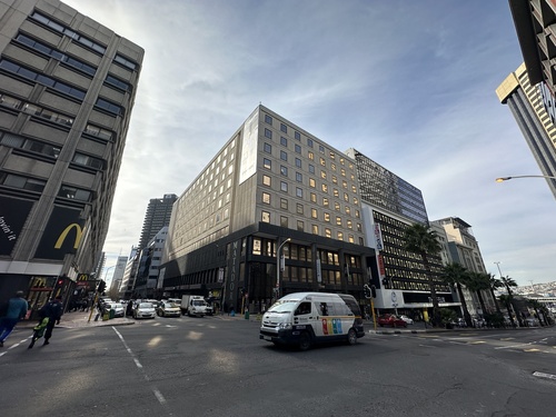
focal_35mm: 14
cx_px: 278
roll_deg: -0.3
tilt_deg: +21.1
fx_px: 225
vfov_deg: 85.7
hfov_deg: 102.1
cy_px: 208
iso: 50
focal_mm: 2.22
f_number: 2.2
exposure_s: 1/1453
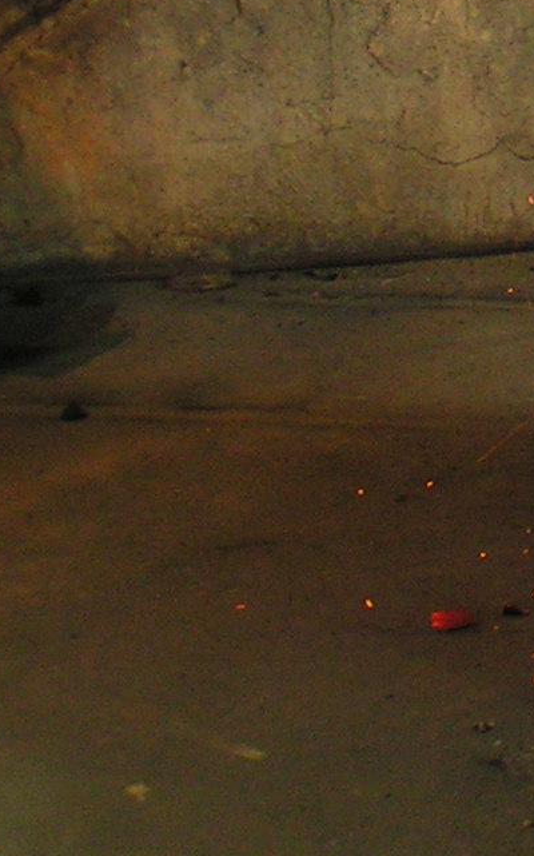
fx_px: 4266
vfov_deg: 11.3
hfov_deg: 6.8
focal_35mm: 183
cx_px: 1287
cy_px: -138
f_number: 3.2
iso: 125
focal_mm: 8.3
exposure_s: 1/60
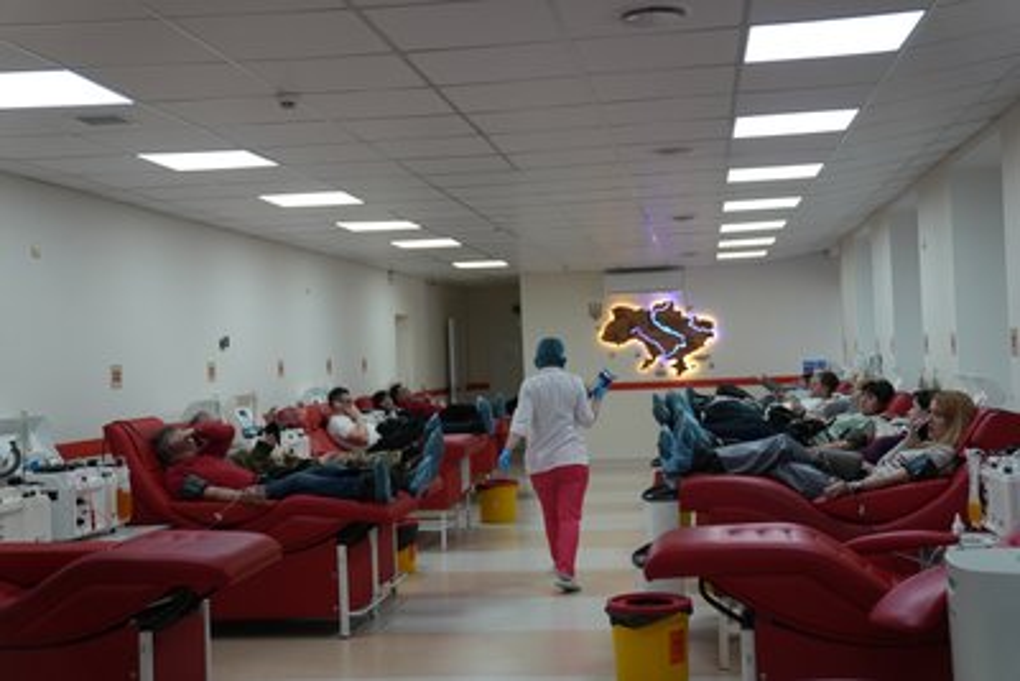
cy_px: 340
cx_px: 510
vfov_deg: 29.3
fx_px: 1304
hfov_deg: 42.7
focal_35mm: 46
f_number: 2.8
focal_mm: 46
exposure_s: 1/160
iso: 2500
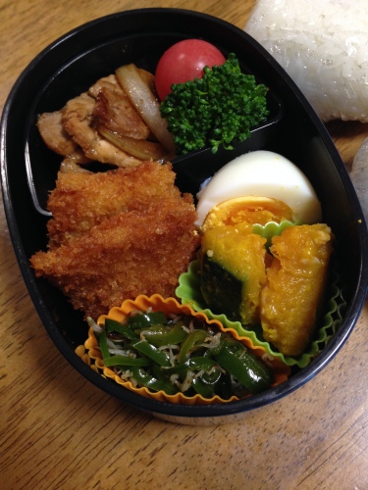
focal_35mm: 33
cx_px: 184
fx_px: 468
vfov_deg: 55.4
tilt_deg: -65.3
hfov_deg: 42.9
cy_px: 245
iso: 125
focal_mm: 4.12
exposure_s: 1/20
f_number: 2.4
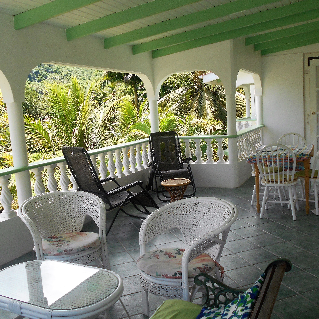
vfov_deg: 46.0
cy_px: 158
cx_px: 168
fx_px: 375
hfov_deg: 46.0
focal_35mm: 36
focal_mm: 5.1
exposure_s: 1/200
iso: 80
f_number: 3.4
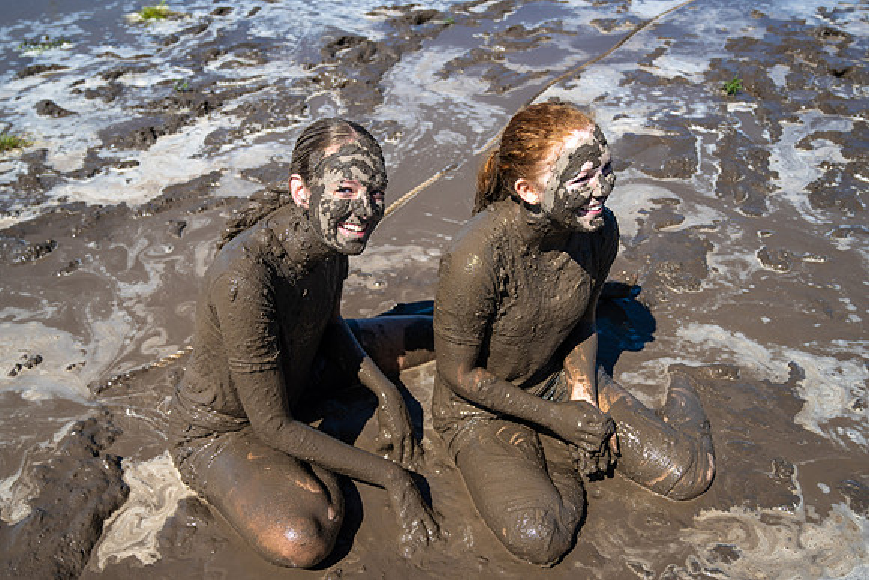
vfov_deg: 37.4
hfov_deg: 53.7
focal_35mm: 35
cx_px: 462
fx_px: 857
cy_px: 289
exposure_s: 1/1600
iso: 100
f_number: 4
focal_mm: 31
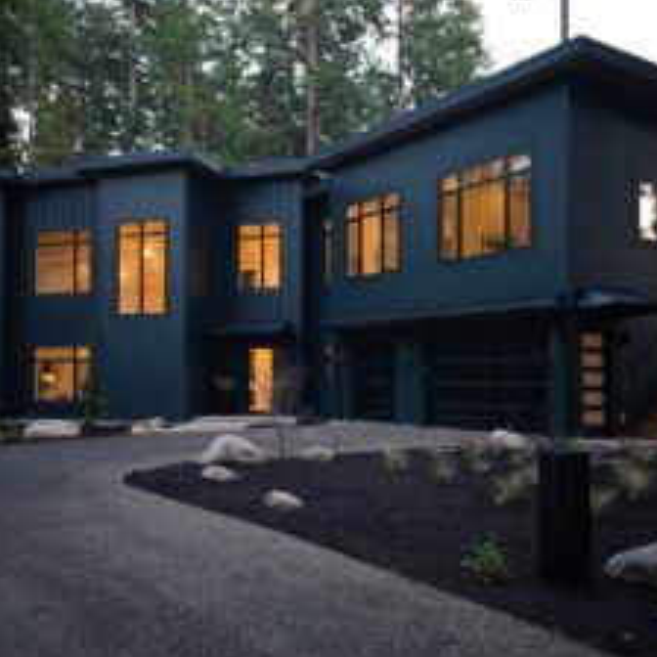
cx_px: 343
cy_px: 336
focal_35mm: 44
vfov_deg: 38.3
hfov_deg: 38.3
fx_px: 945
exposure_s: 1/50
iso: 200
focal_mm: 29
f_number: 1.8
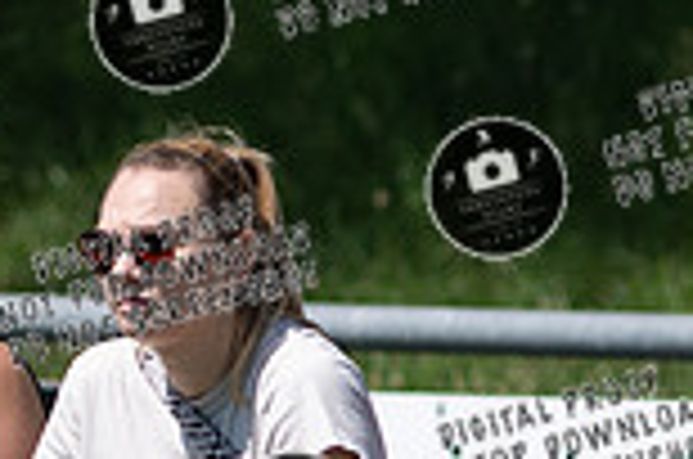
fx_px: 59763
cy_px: 461
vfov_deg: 0.4
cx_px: 121
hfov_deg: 0.7
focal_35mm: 3111
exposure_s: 1/1600
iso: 72
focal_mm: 300
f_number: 3.5
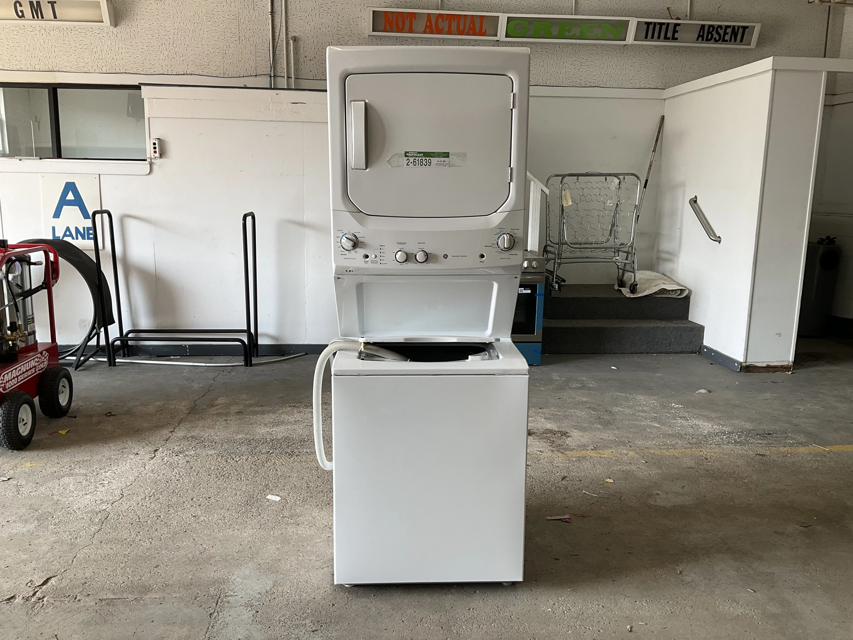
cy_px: 320
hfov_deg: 61.7
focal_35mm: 29
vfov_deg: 48.2
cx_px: 426
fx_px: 715
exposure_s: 1/120
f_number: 1.8
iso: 32
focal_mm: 3
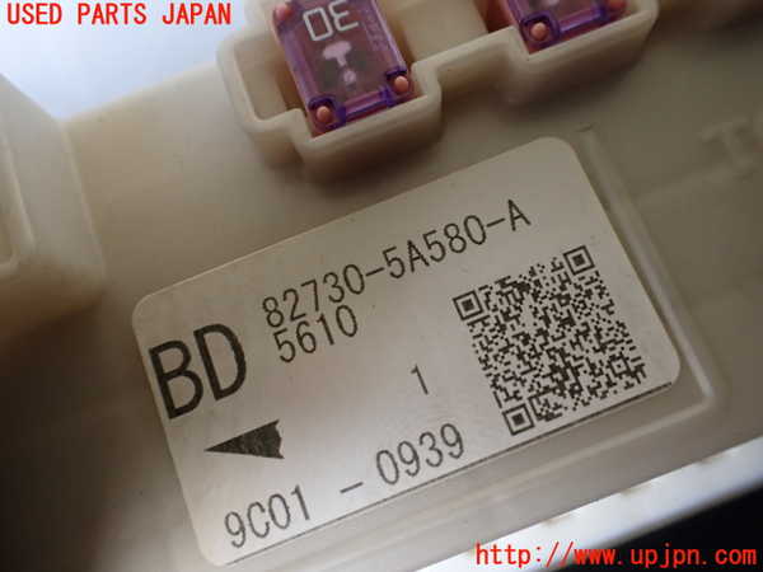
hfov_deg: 60.0
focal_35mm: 30
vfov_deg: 46.8
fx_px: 661
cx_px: 382
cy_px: 286
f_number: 2.3
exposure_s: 1/125
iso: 320
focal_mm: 5.4
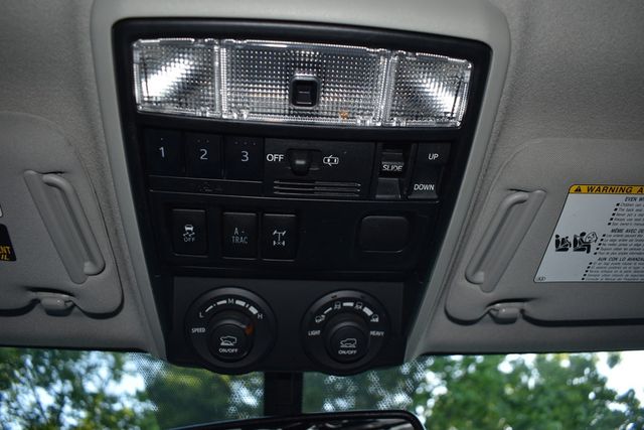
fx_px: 483
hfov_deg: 67.4
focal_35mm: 27
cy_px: 215
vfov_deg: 48.0
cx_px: 322
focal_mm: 18
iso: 160
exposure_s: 1/200
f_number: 3.5
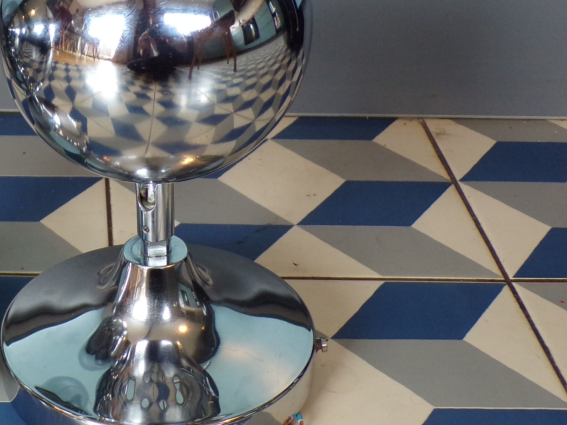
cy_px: 160
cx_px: 24
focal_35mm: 72
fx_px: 1179
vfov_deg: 20.4
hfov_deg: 25.9
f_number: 3.3
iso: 200
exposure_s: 1/25
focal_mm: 6.6
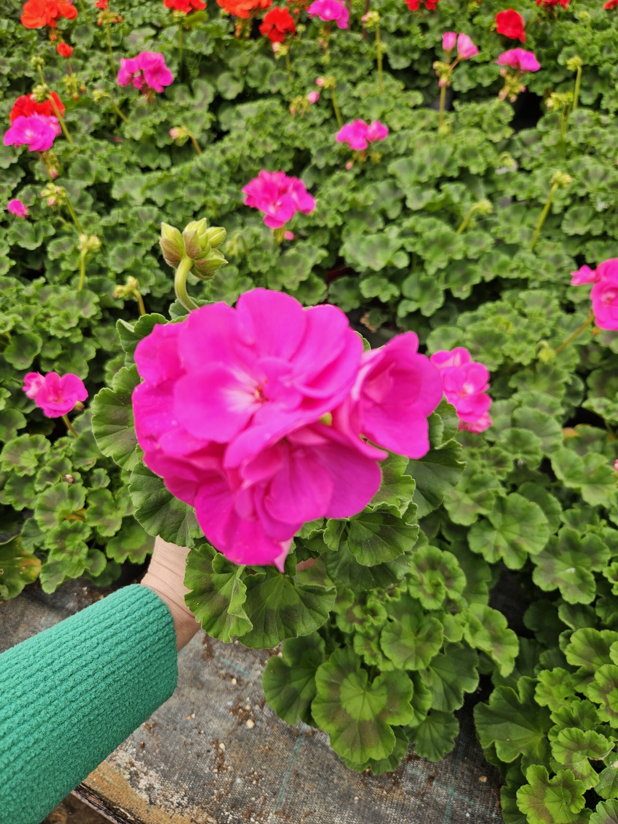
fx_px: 547
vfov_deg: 73.9
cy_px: 412
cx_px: 309
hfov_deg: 58.9
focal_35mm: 23
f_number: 1.8
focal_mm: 5.4
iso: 25
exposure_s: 1/217
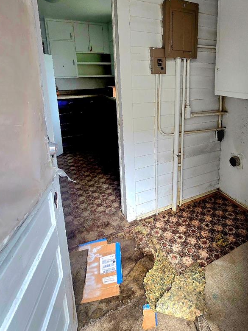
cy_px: 121
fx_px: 191
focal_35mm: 20
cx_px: 165
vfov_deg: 80.0
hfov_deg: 64.3
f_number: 2.2
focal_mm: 2.2
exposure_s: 1/60.2
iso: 50
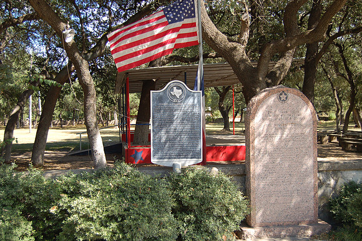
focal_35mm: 45
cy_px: 120
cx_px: 181
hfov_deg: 43.6
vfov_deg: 29.8
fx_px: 452
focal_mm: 30
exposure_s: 1/320
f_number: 4.2
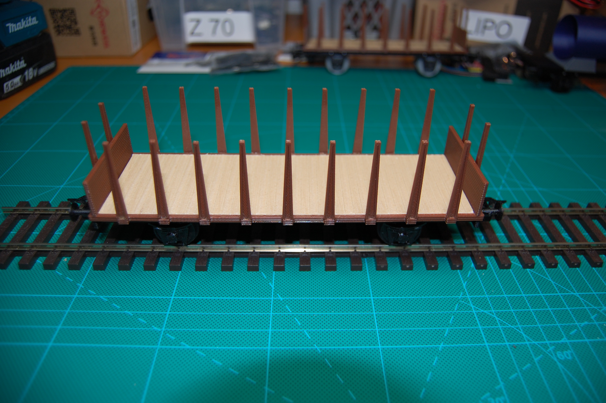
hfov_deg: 67.4
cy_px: 202
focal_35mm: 27
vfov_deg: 47.8
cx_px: 303
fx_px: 454
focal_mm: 18
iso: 220
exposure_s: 1/60
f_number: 3.5
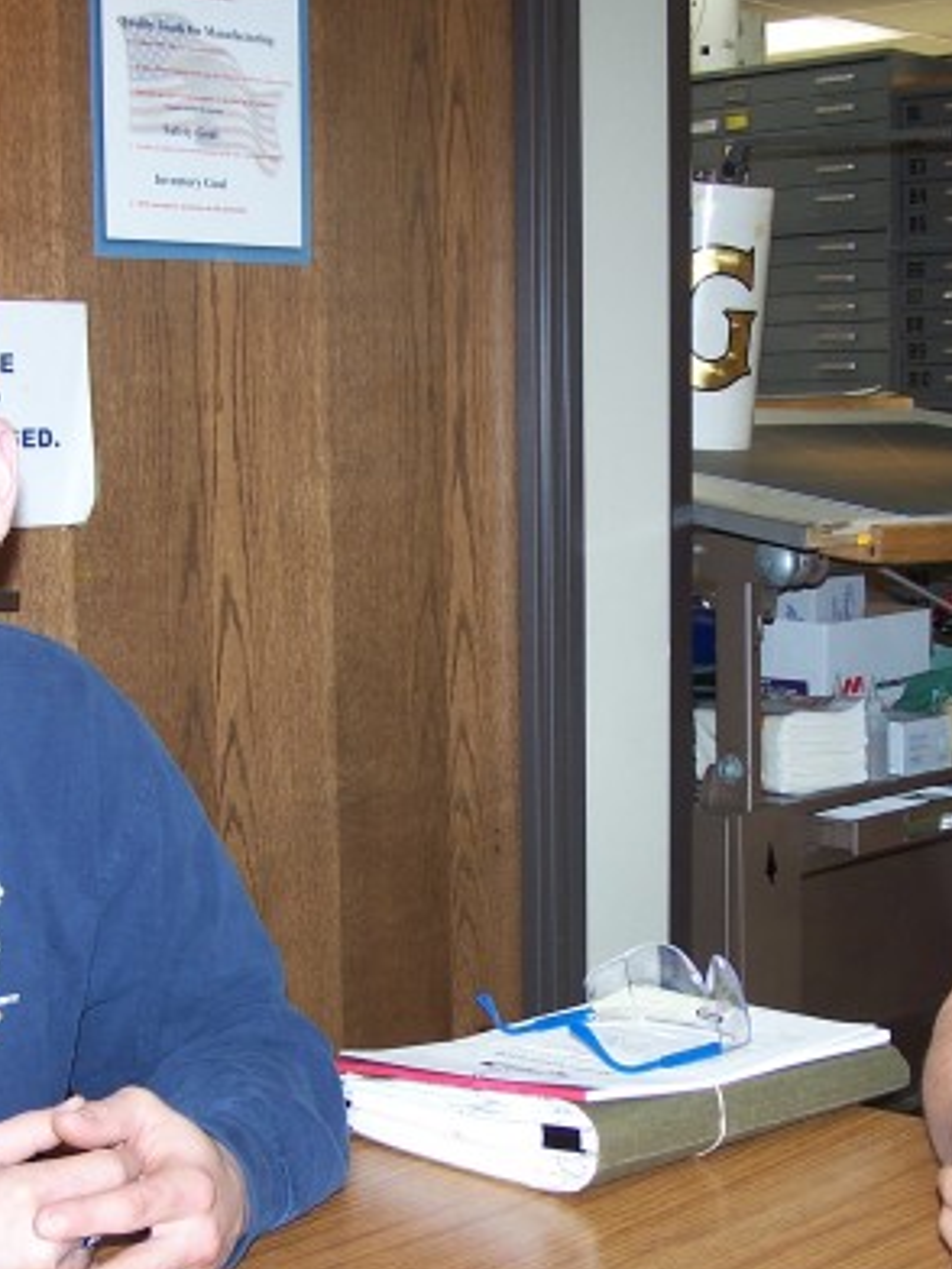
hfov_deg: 23.6
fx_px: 2273
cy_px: 738
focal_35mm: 62
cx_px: 599
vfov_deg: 31.1
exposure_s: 1/60
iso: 80
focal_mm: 6.3
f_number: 2.8
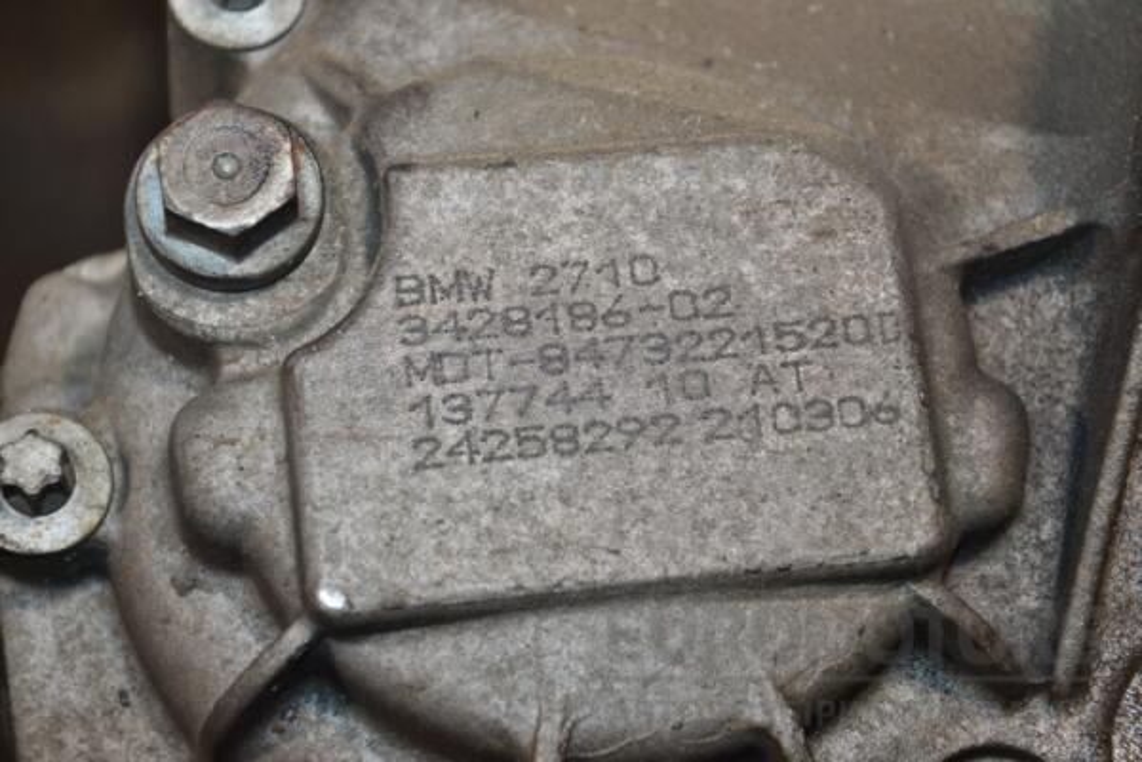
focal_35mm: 105
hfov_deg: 19.5
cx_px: 571
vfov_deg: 13.0
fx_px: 3331
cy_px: 381
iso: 800
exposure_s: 1/80
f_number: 5.3
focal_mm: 70
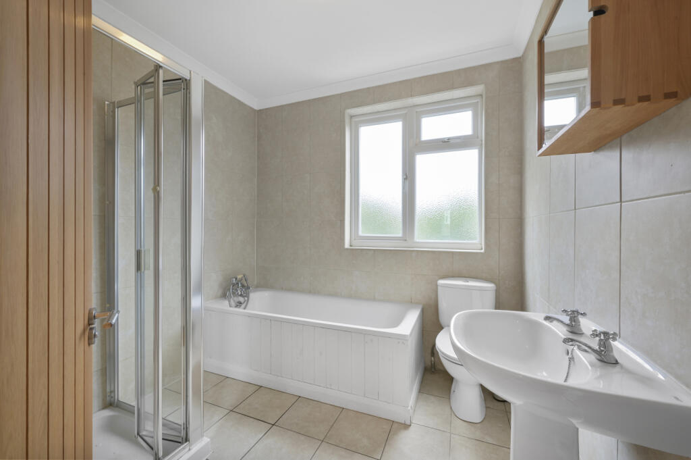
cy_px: 230
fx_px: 268
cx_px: 346
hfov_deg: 104.3
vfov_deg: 81.1
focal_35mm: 14
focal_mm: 14
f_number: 16
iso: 200
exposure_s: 1/1.67
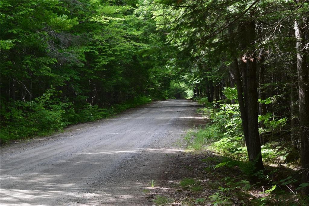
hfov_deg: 24.6
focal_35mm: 82
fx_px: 708
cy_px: 103
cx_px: 154
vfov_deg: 16.6
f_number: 8
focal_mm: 55
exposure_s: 1/60
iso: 450
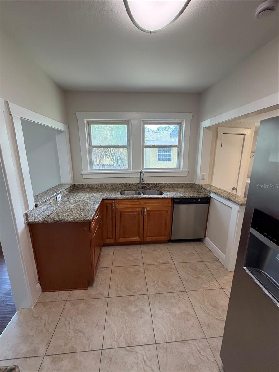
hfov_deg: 85.7
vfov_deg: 102.1
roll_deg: -0.9
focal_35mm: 14
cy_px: 186
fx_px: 150
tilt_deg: -11.1
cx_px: 140
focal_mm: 2.22
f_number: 2.2
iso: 250
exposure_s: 1/120
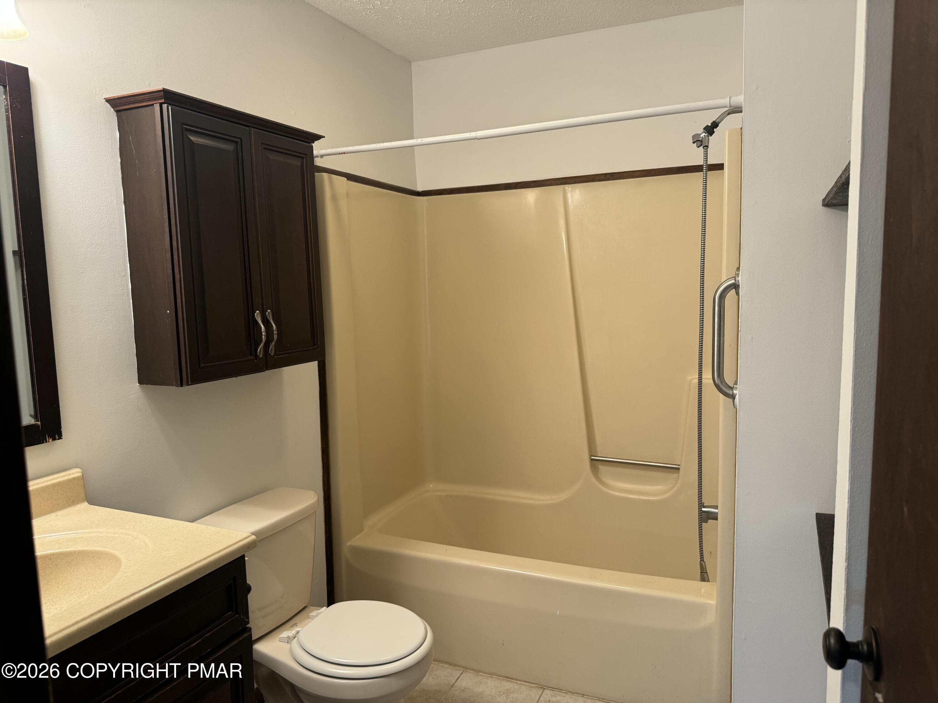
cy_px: 352
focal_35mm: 24
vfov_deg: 56.8
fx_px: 650
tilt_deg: -6.9
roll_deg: +1.5
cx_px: 469
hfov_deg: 71.6
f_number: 1.78
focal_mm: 6.76
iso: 125
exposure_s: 1/60
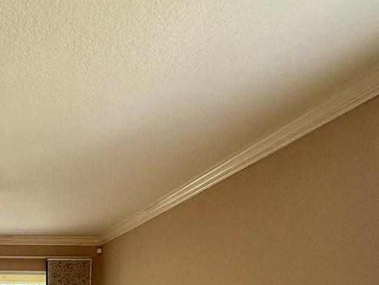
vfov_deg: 28.8
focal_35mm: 42
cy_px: 360
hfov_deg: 37.9
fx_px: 460
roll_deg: -0.7
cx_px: -31
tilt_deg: -3.6
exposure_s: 1/120
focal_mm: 2.22
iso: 250
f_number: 2.2
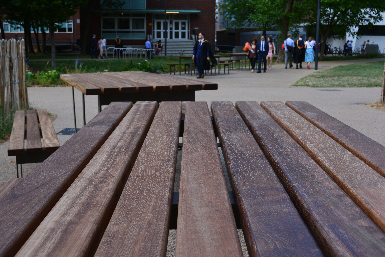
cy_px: 128
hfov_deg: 41.1
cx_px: 192
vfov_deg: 28.1
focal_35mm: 48
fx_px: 513
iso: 400
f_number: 10
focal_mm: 32
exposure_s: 1/200
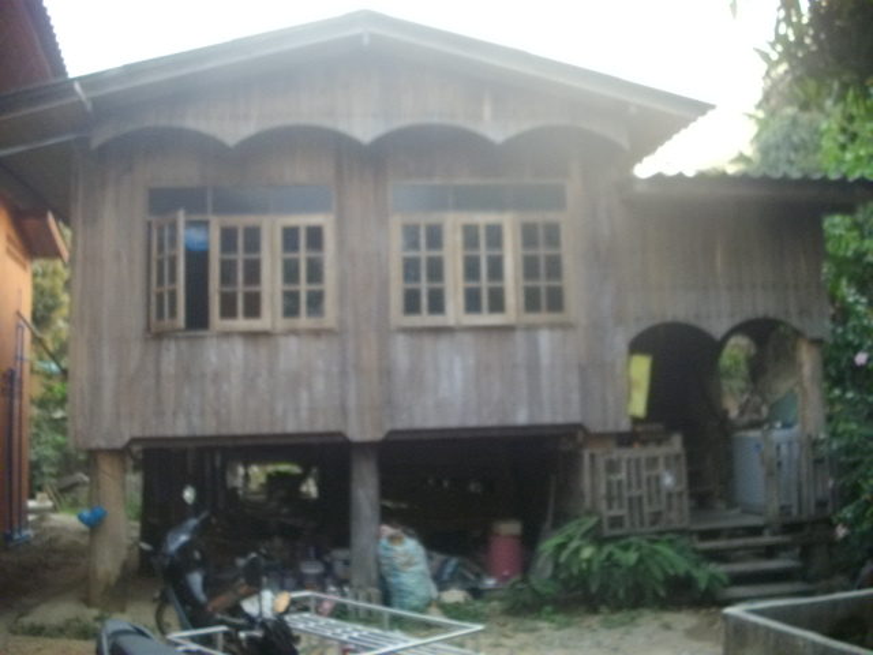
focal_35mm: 37
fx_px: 933
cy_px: 328
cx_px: 436
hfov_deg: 50.1
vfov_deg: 38.7
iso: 280
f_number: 2.8
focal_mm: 6.2
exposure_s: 1/100
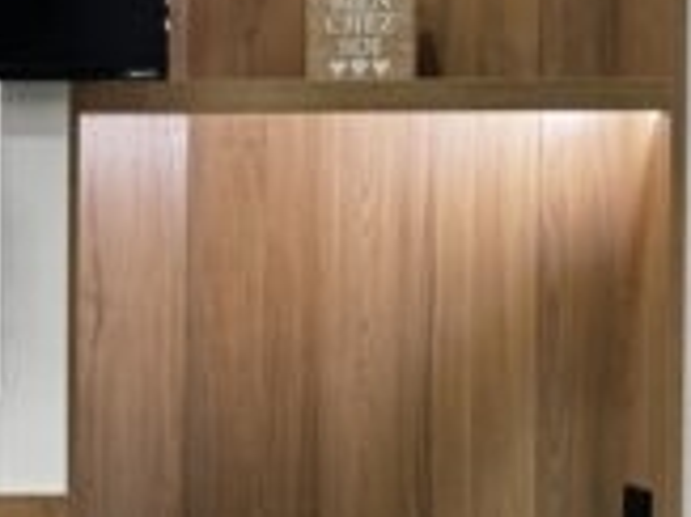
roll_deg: -1.0
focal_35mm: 113
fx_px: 2254
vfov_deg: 13.1
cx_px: -309
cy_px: 271
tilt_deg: -0.9
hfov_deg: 16.1
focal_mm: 6.76
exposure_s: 1/41
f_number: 1.78
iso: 200
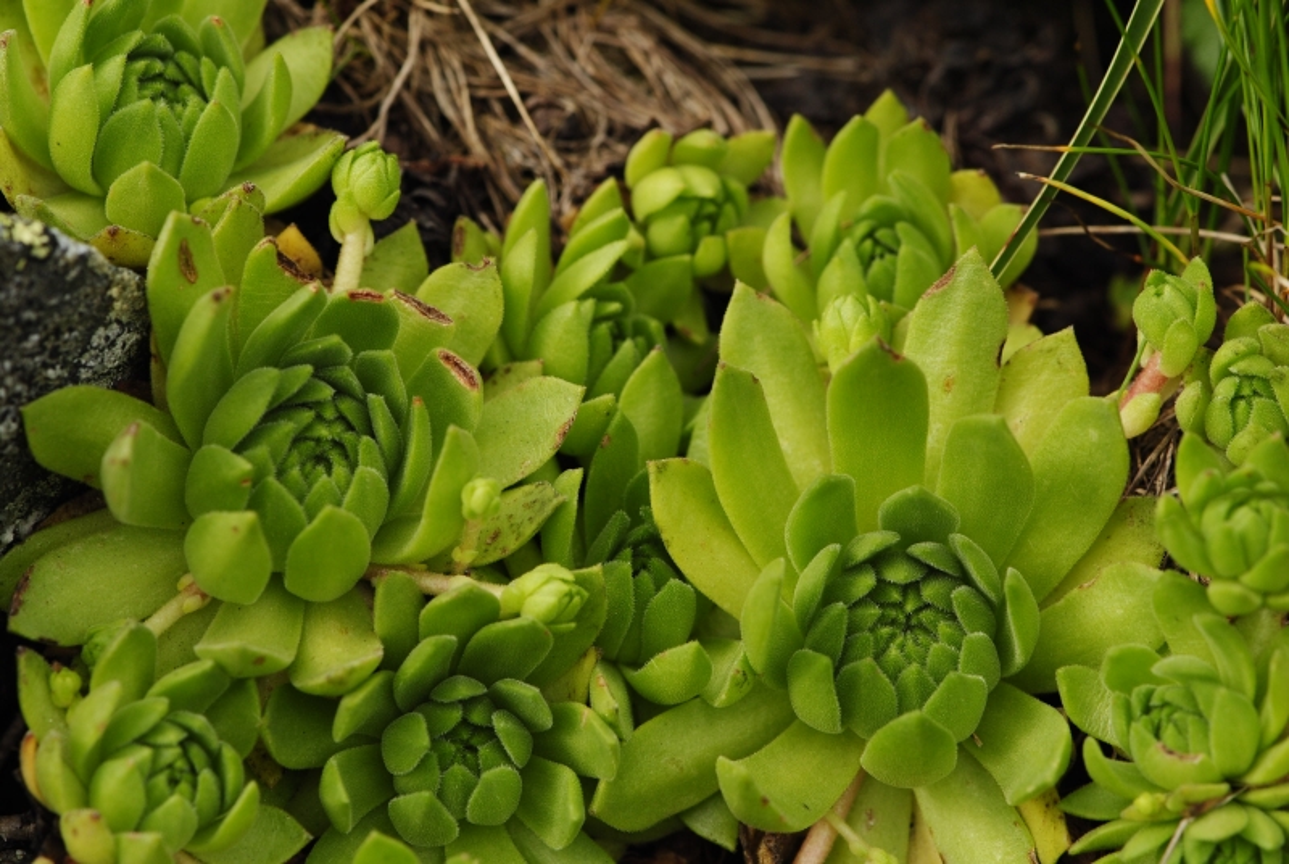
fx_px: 4572
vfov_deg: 10.8
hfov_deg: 16.0
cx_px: 644
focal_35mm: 128
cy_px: 432
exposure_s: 1/200
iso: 200
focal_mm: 85
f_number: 8
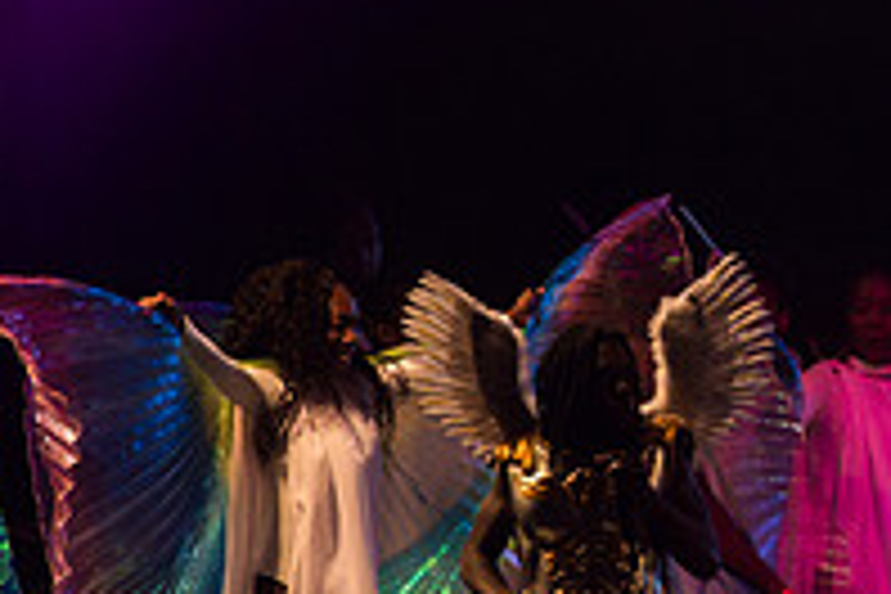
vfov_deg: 1.4
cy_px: 302
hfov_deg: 2.1
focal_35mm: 964
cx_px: 774
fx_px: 23857
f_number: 5.6
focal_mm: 330
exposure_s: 1/200
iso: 3200
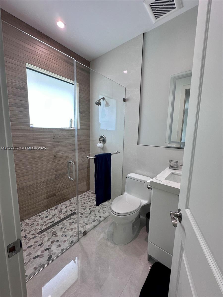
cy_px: 148
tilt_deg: -6.6
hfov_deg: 85.7
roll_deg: -2.4
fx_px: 120
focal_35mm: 14
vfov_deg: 102.1
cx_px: 112
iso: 100
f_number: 2.2
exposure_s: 1/120
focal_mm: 2.22
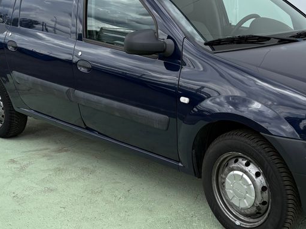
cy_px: 105
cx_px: 225
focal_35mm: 52
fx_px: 460
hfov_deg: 36.1
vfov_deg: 28.0
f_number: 1.6
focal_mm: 5.96
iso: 50
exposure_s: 1/2208
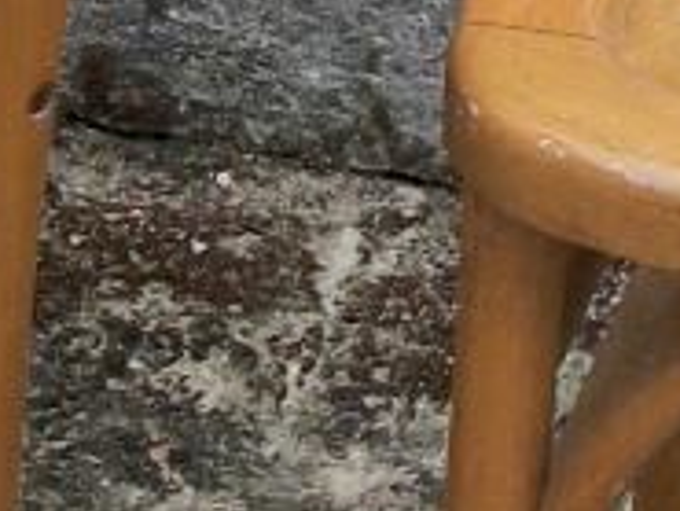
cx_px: 478
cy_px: 85
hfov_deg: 8.9
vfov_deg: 6.7
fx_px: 4344
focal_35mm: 221
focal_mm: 5.7
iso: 80
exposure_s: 1/250
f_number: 2.9
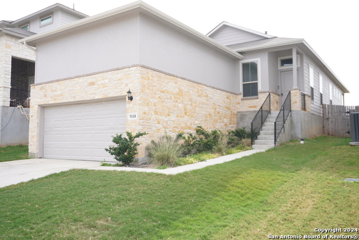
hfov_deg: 59.4
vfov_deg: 41.8
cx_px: 180
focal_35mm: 32
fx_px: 314
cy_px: 120
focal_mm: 21
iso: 100
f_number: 5.6
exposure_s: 1/160
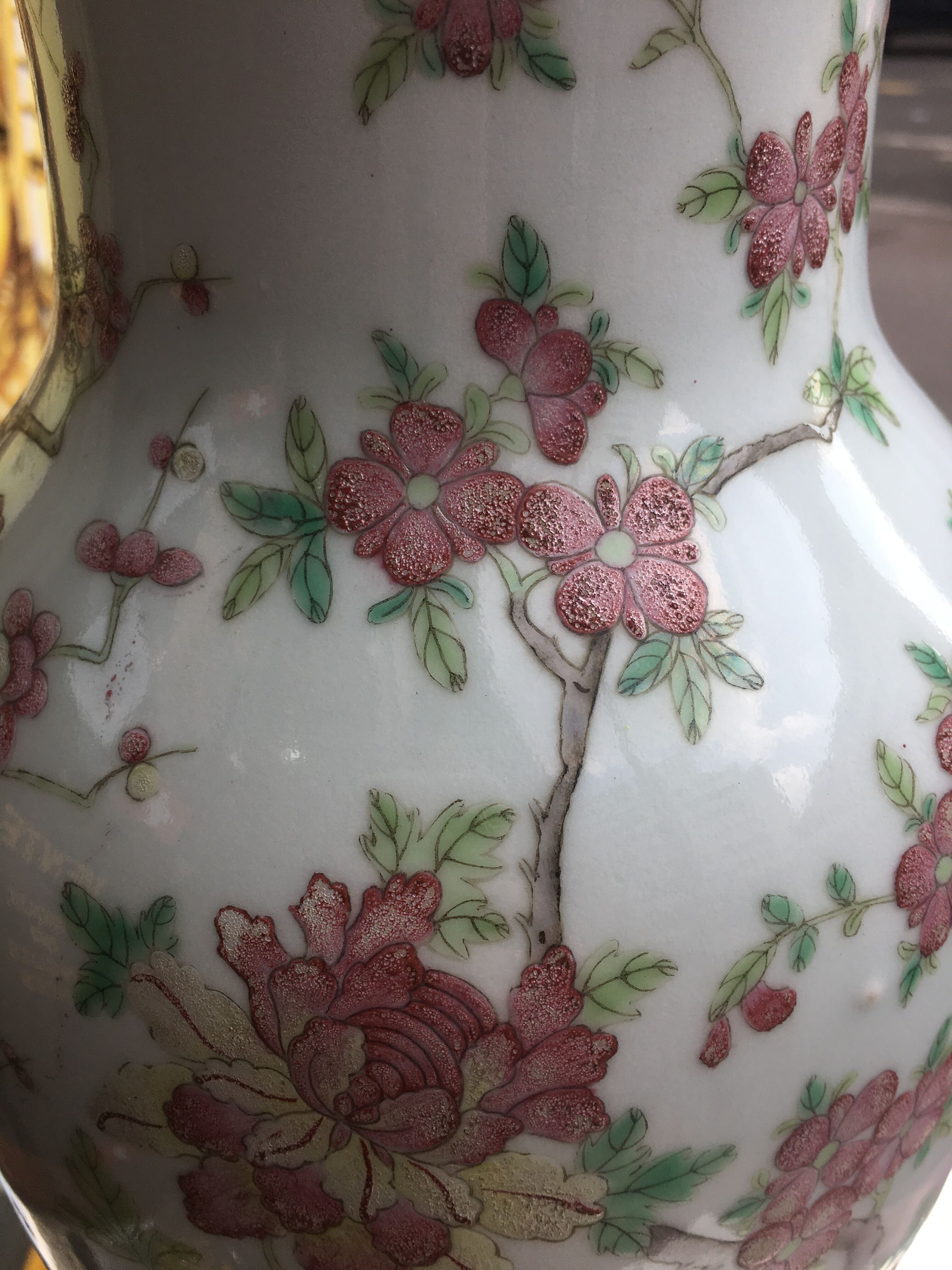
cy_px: 635
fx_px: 1063
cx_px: 476
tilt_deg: -31.1
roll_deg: +3.7
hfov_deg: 48.2
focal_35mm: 29
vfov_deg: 61.7
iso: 25
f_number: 2.2
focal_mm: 4.15
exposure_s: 1/481
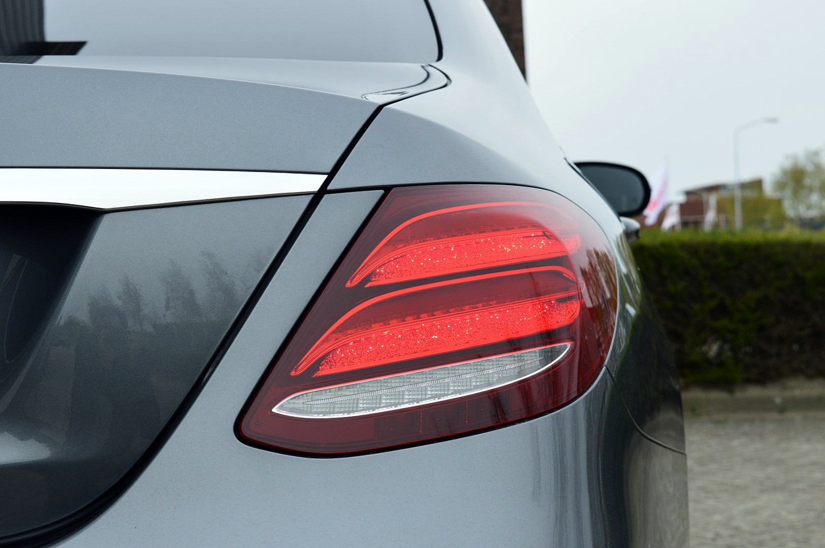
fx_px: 1717
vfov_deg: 18.2
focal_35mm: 75
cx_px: 412
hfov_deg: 27.0
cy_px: 274
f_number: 10
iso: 400
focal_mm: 50
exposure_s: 1/250
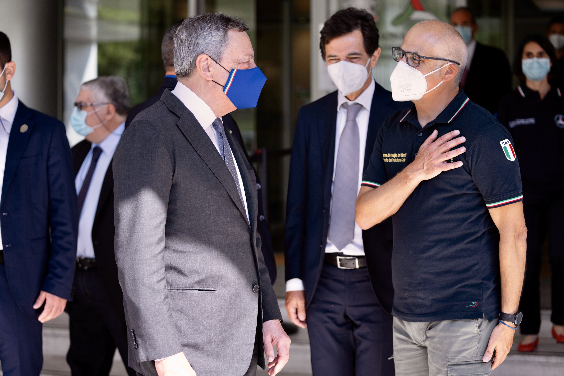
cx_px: 282
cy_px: 188
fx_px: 1097
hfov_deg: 28.8
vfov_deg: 19.5
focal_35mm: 70
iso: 320
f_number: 2.8
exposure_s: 1/800
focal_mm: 70
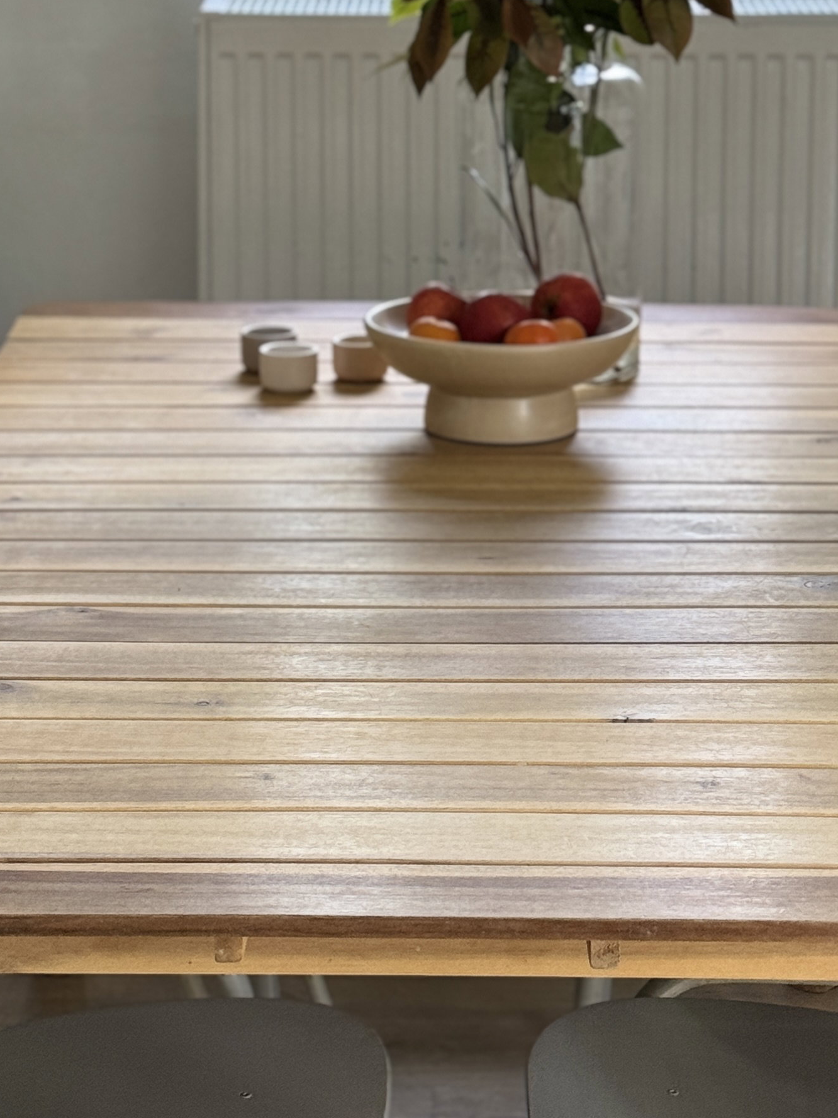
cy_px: 184
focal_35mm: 109
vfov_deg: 17.9
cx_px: 369
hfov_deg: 13.6
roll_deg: -0.9
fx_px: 3518
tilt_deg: -9.7
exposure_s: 1/60
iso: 125
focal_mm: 6.76
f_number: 1.78
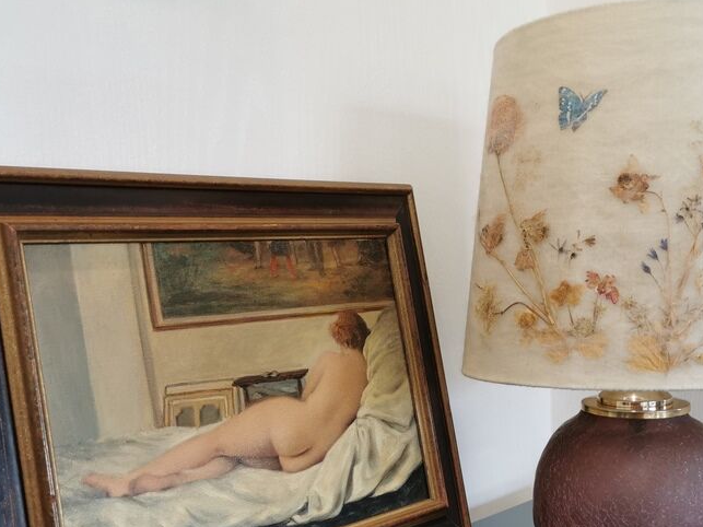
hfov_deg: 43.8
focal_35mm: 43
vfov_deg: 33.4
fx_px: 873
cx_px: 392
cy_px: 339
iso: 160
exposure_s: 1/100
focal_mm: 5.58
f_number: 1.8
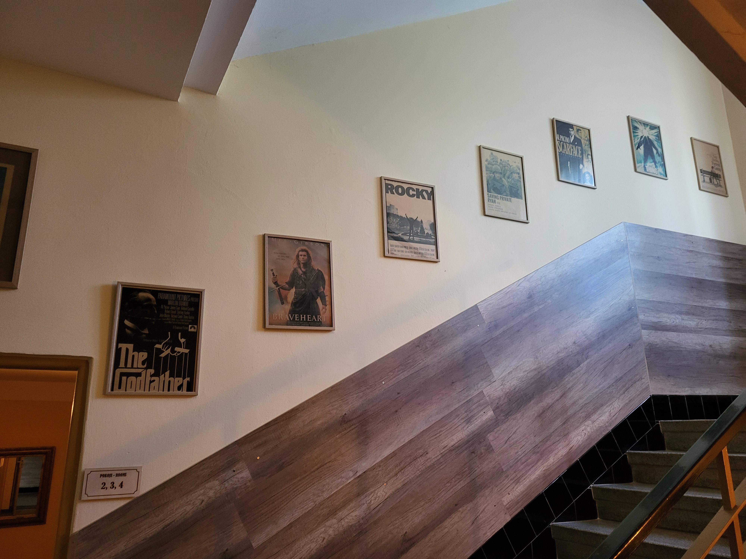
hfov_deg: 67.3
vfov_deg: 53.1
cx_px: 373
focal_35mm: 26
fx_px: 560
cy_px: 280
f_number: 1.8
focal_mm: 5.4
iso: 500
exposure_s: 1/33.3
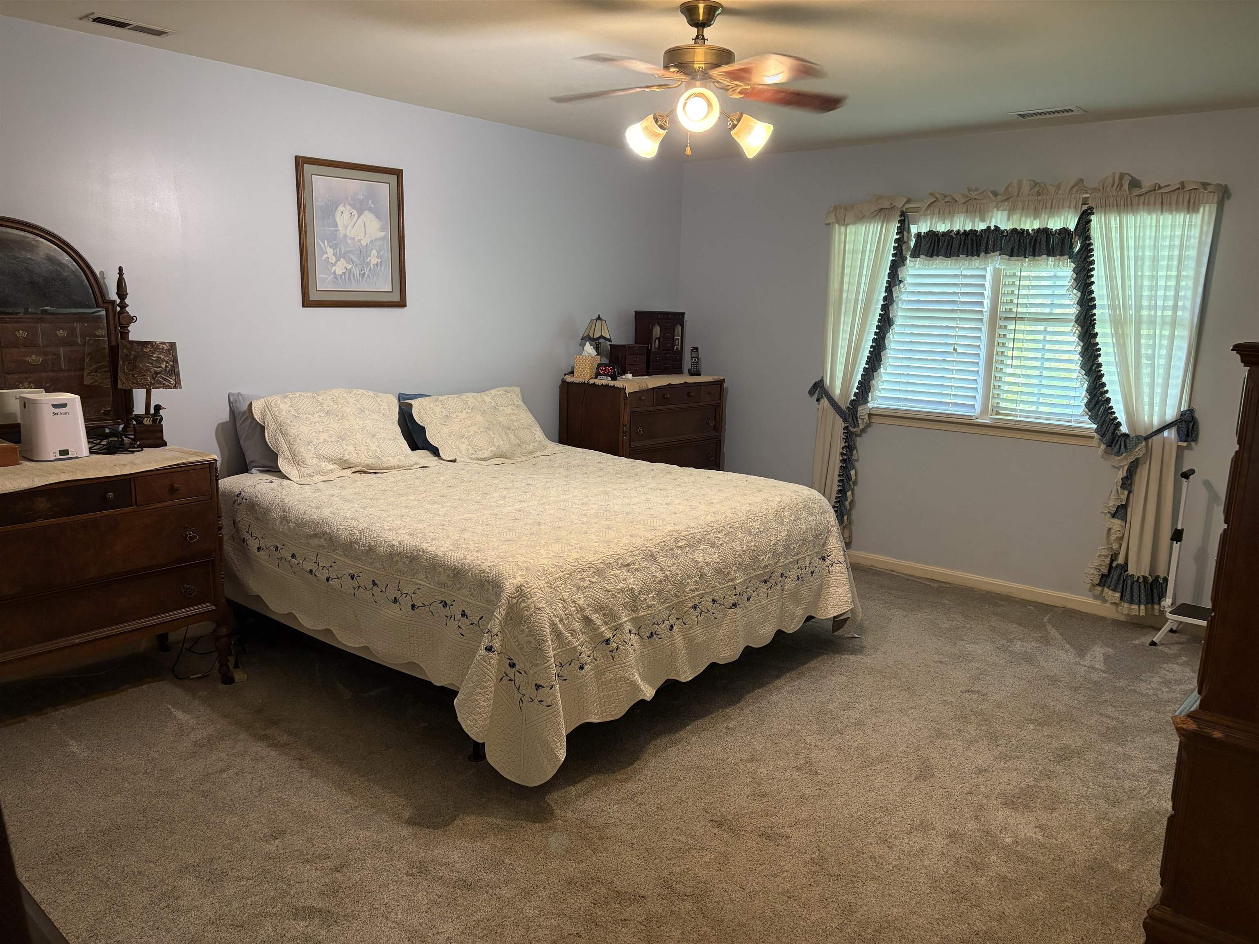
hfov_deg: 67.3
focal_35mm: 26
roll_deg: -1.5
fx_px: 946
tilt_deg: -10.2
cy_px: 472
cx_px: 630
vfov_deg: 53.1
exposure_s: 1/60
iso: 200
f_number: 1.6
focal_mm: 5.96
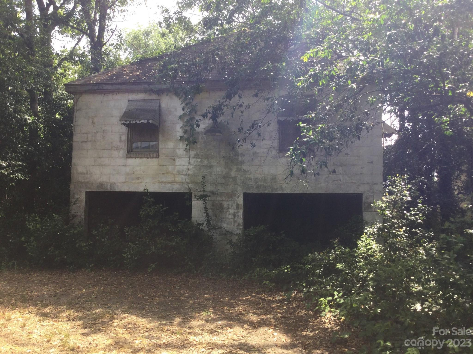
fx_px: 424
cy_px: 177
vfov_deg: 45.4
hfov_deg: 58.4
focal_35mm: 31
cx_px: 236
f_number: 2.4
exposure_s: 1/199
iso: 25
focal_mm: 3.3
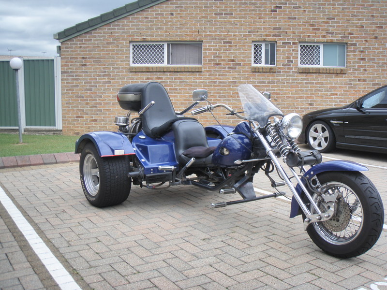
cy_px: 145
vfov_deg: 37.7
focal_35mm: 38
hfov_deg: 49.0
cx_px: 194
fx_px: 425
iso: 50
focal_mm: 6.7
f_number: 3.5
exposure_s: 1/100
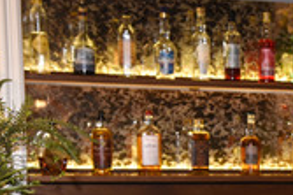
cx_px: 373
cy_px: 228
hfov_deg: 14.6
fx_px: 1098
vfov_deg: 10.0
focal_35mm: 135
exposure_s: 1/80
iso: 2500
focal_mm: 50
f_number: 6.3
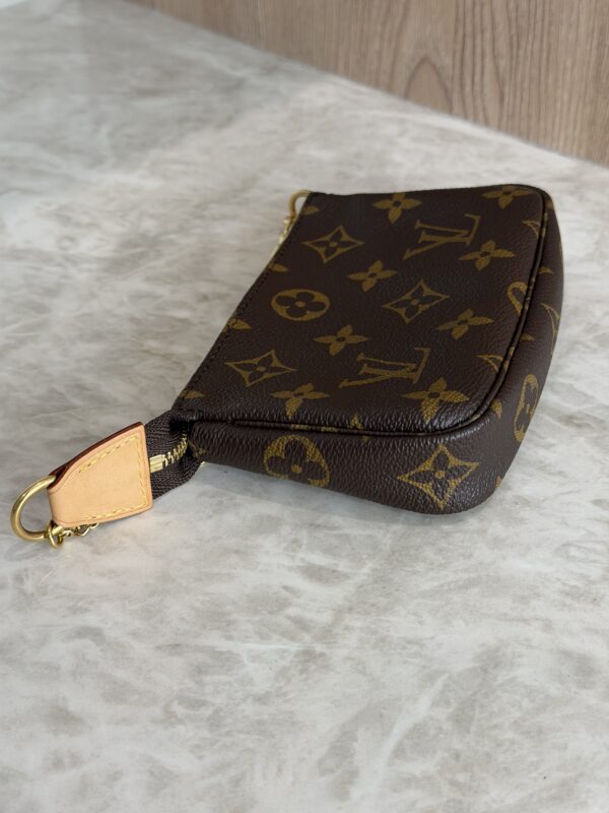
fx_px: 1126
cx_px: 304
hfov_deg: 30.3
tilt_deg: -37.1
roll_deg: +1.3
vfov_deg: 39.7
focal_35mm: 48
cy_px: 406
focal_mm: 6.76
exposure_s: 1/60
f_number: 1.78
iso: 50
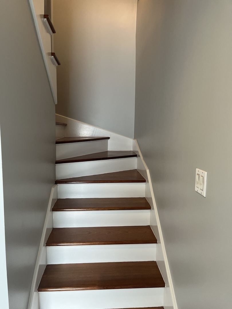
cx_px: 116
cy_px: 154
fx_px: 232
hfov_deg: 53.1
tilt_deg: -7.4
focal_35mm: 26
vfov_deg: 67.3
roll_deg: -0.6
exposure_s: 1/120
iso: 125
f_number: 1.6
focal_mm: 5.1
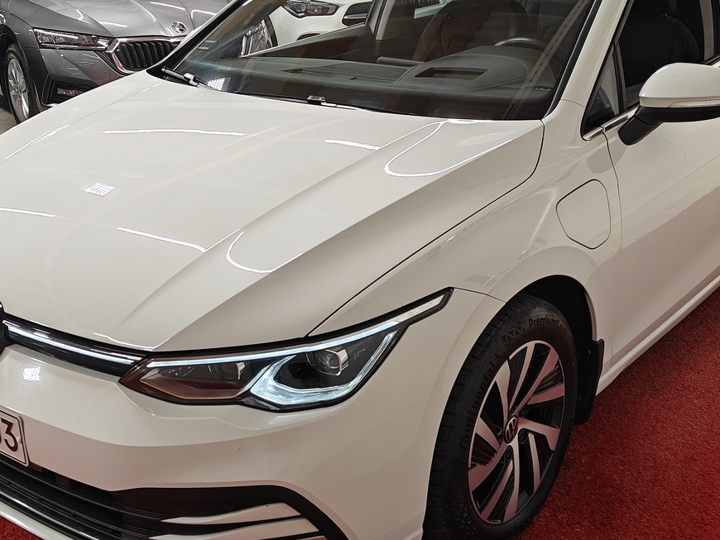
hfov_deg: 39.6
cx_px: 357
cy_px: 280
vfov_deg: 30.3
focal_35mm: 48
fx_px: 999
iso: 80
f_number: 1.8
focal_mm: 5.59
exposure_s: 1/77
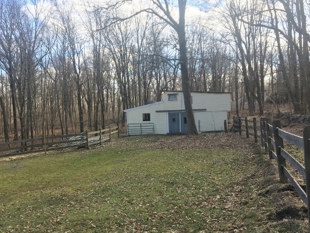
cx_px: 132
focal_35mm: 35
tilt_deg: -1.6
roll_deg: +0.8
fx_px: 314
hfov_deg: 52.4
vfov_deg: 40.7
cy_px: 127
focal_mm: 4.15
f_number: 2.2
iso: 25
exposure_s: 1/523
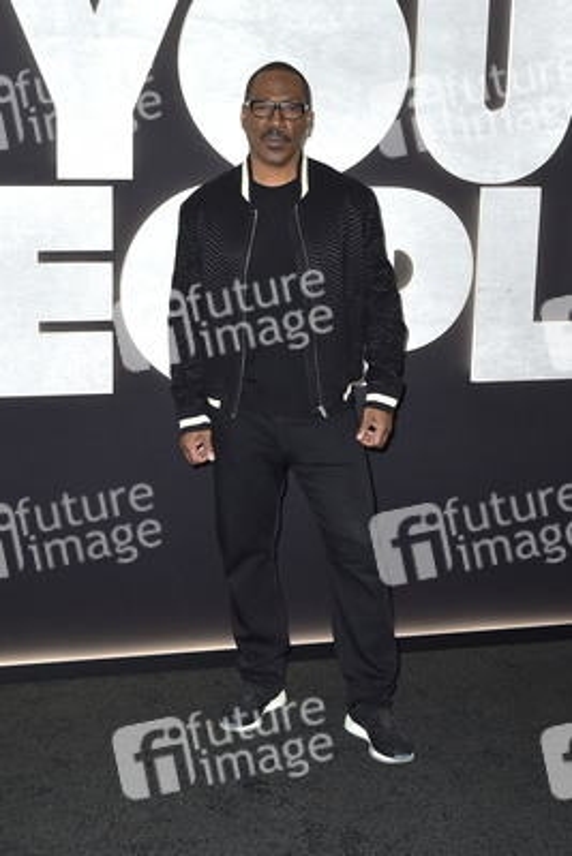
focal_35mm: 34
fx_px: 810
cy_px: 428
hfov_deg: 38.9
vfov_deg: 55.8
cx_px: 286
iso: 640
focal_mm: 34
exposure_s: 1/250
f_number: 6.3
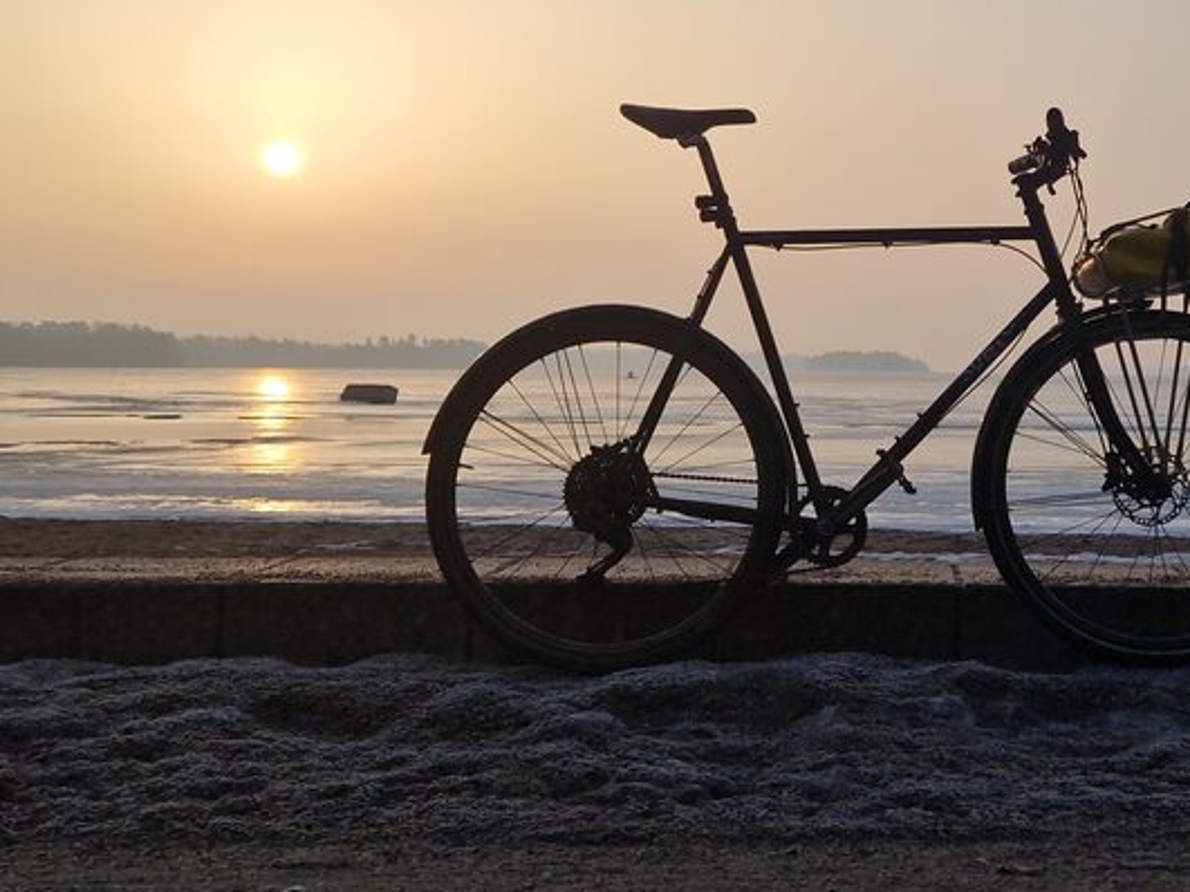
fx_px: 1787
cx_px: 878
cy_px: 264
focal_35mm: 52
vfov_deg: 27.8
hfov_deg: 36.1
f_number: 1.8
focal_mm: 5.4
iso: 50
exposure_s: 1/18519
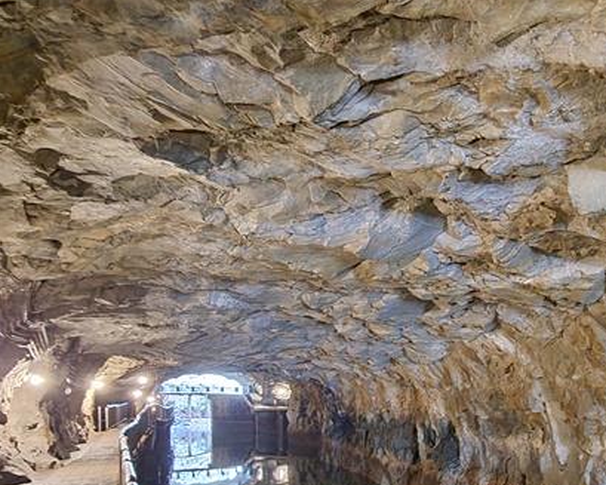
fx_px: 556
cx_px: 539
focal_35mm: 31
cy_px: 399
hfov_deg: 51.0
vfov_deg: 44.4
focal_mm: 2.2
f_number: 2.2
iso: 1000
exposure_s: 1/4
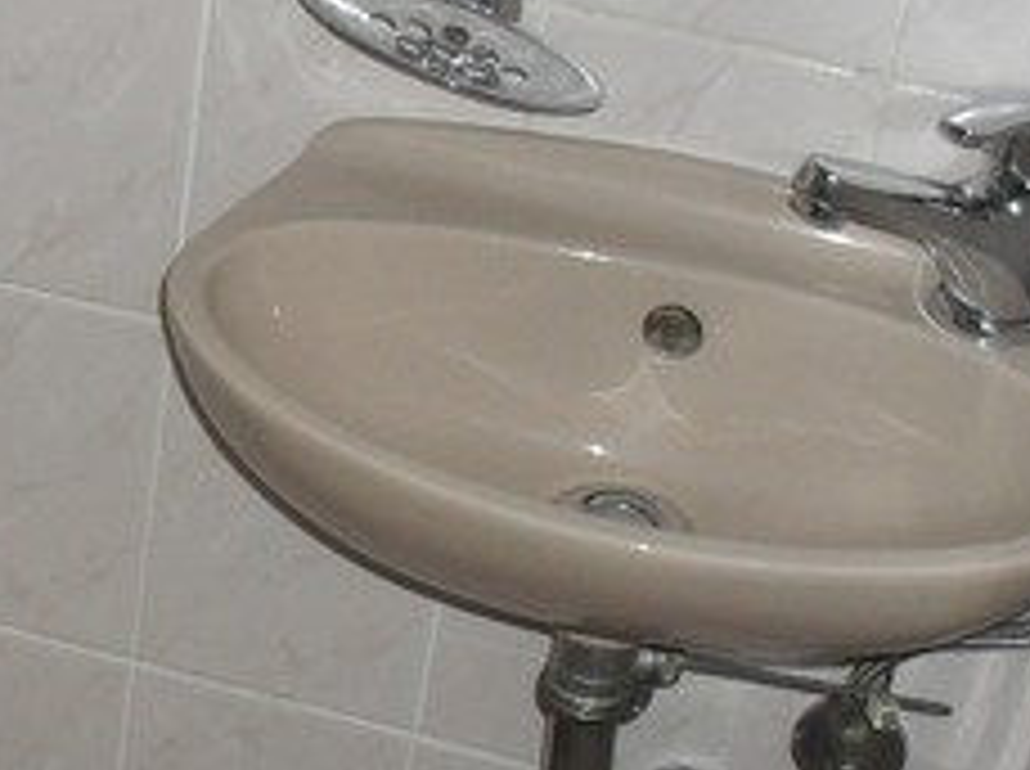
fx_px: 2911
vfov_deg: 15.0
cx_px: 13
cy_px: 522
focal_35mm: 98
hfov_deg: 19.5
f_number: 3.2
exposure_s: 1/45
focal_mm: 6.3
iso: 200
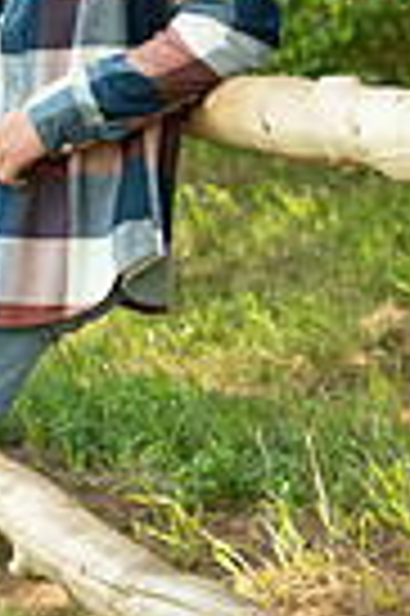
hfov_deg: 4.9
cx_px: -45
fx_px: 4795
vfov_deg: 7.4
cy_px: 153
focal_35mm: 280
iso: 400
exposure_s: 1/200
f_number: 5
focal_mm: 85
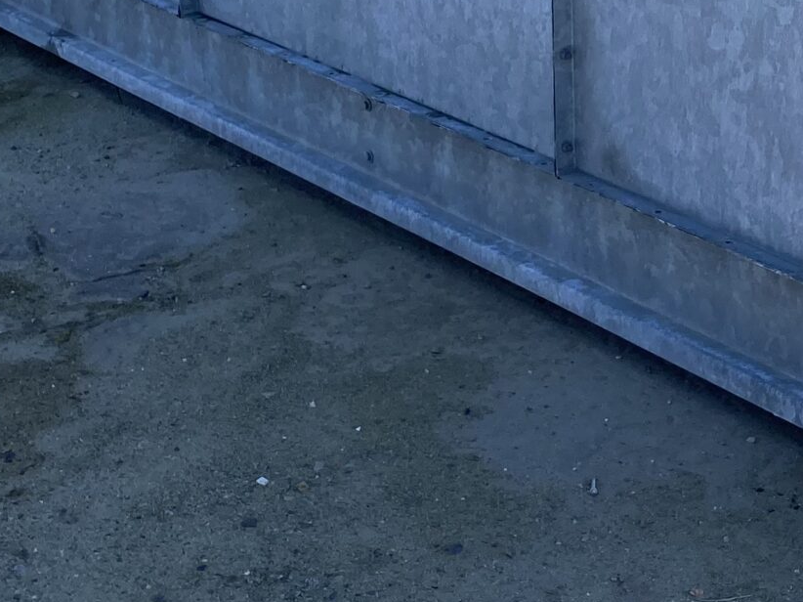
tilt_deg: -14.0
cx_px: 742
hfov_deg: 23.4
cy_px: -107
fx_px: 1878
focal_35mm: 81
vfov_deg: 17.4
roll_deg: +1.4
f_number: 1.8
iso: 32
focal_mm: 4.25
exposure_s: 1/1464
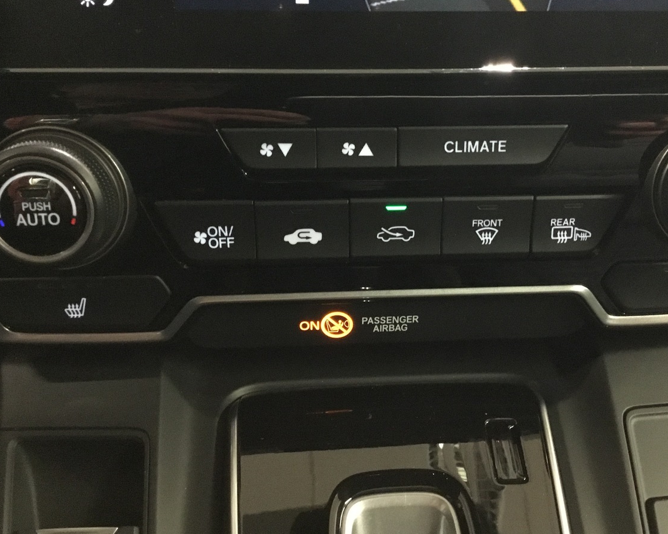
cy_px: 256
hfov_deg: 46.7
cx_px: 386
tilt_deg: -27.9
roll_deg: -0.6
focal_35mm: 39
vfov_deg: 38.2
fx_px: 771
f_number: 2.4
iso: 640
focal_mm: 3.3
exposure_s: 1/17
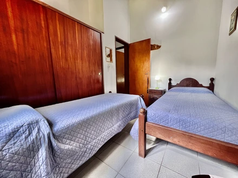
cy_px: 89
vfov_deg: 89.9
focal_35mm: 13
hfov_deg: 106.2
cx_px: 119
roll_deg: +1.9
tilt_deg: -8.3
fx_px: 89
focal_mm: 1.57
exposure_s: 1/100
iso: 200
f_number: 1.8
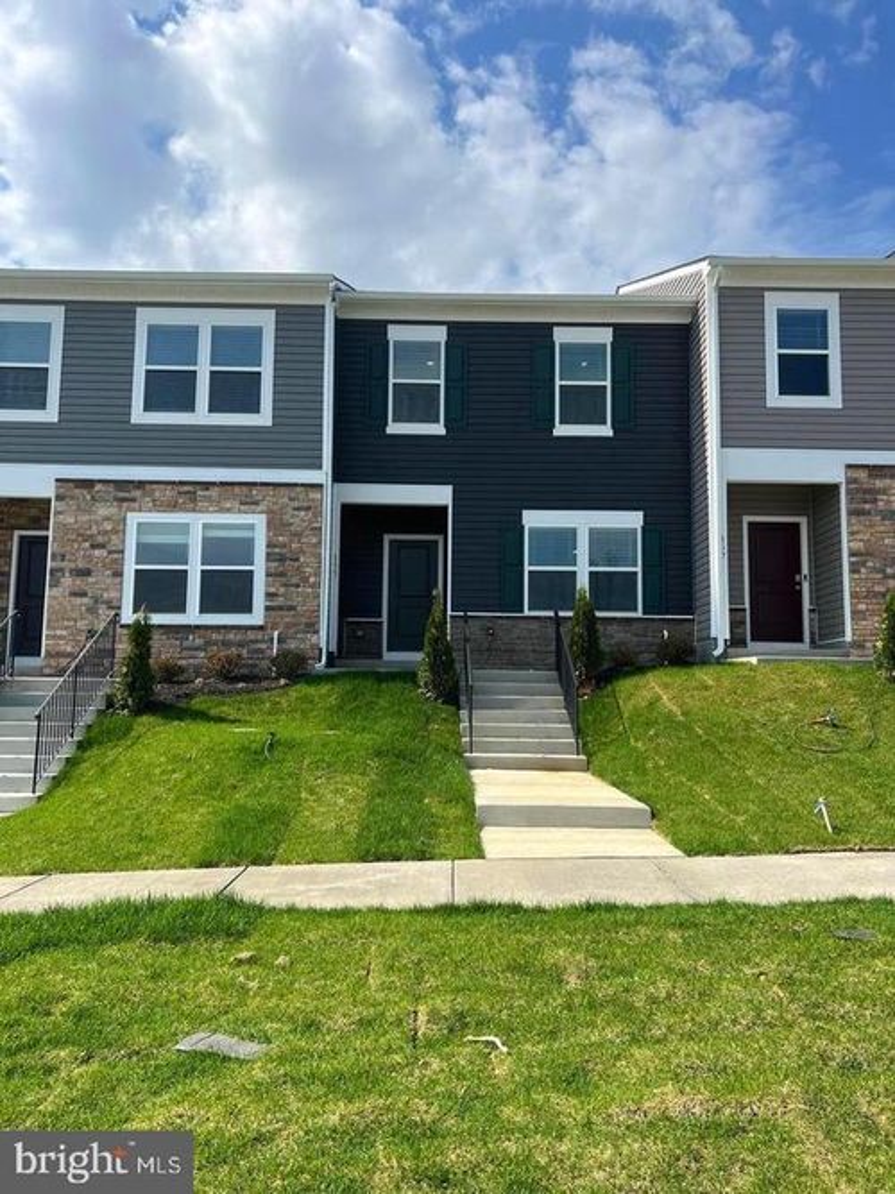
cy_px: 597
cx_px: 448
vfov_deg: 67.3
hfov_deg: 53.0
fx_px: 897
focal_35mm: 26
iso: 50
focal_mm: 5.7
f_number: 1.5
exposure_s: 1/4444
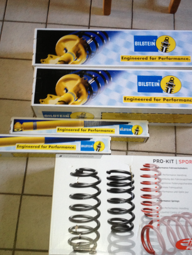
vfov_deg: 42.0
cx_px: 96
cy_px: 141
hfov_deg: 32.2
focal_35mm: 45
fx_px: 333
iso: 125
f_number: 2.4
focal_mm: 4.28
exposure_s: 1/20
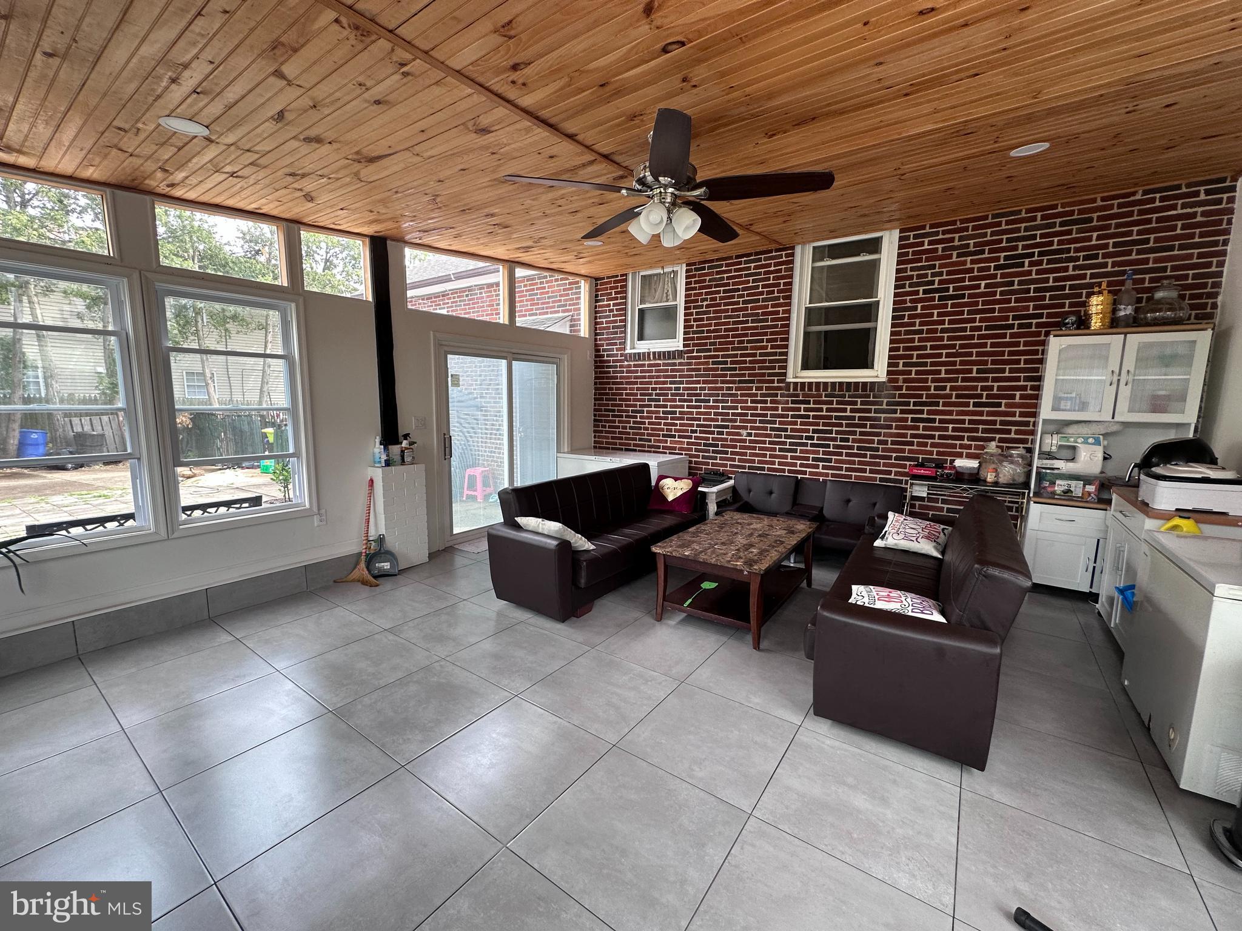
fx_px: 502
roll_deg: -1.4
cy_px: 466
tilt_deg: -7.0
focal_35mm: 14
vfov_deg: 85.7
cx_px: 621
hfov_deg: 102.1
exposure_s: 1/99
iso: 64
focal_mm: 2.22
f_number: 2.2
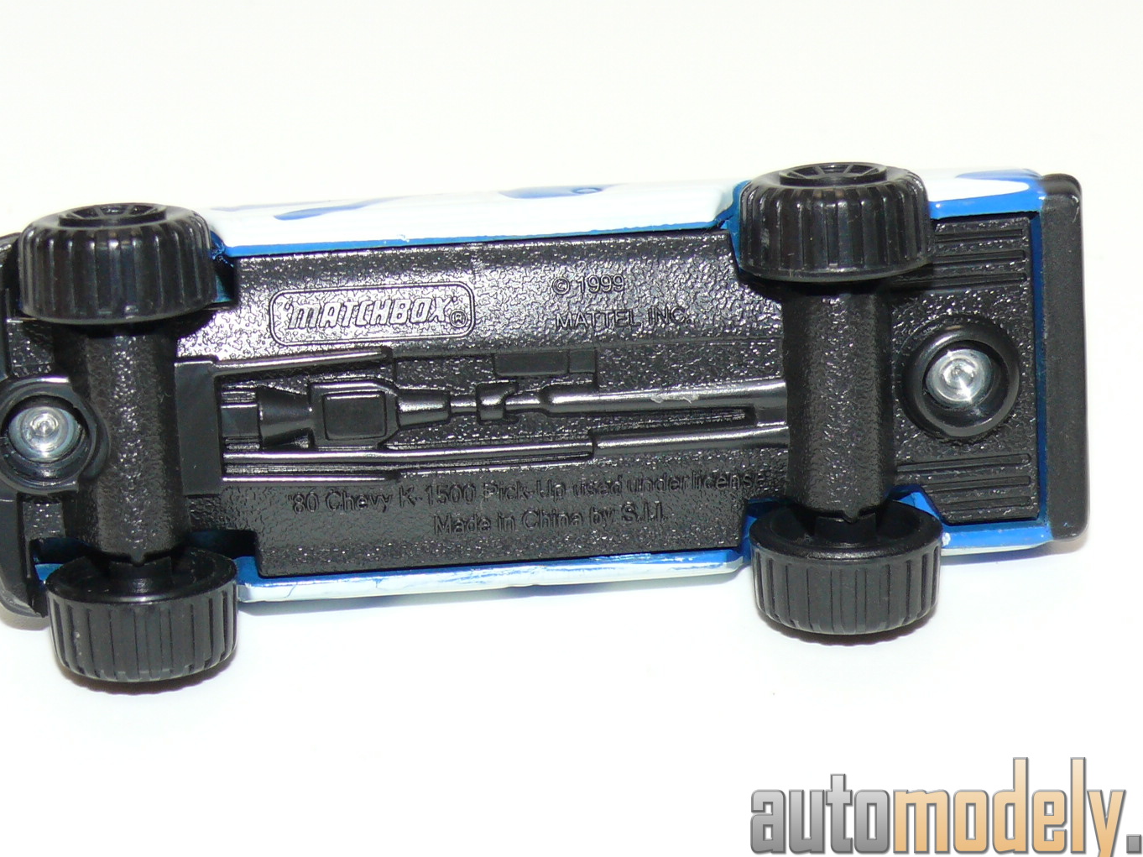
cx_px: 557
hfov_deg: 16.3
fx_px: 3995
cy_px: 382
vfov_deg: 12.2
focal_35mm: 121
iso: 100
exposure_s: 1/30
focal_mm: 13.5
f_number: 4
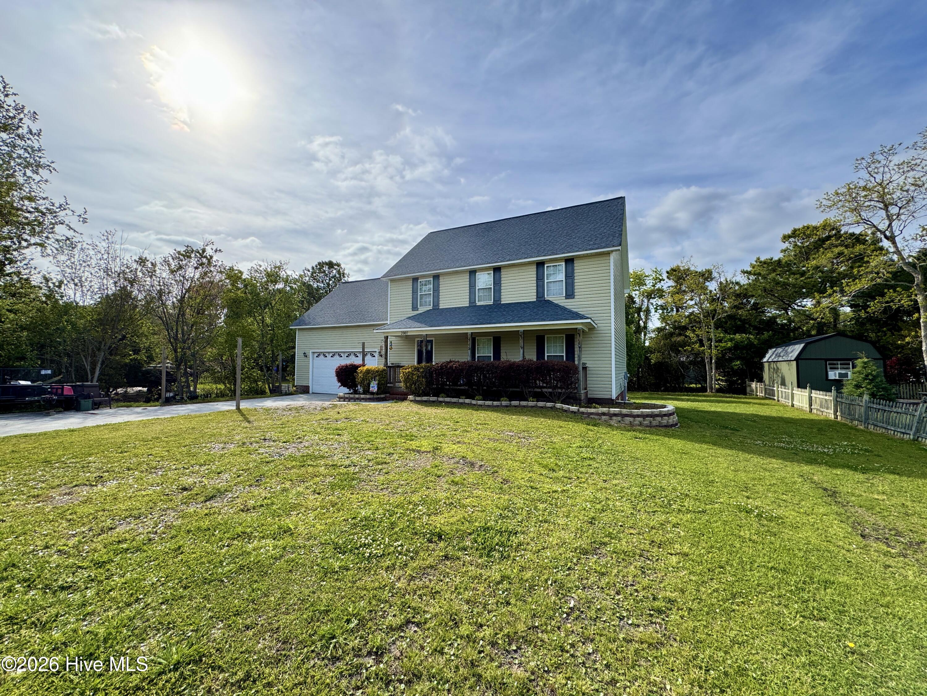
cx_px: 464
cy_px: 348
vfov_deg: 85.7
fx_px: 375
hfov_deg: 102.1
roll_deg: +0.1
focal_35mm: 14
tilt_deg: +2.3
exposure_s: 1/1346
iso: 50
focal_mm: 2.22
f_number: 2.2
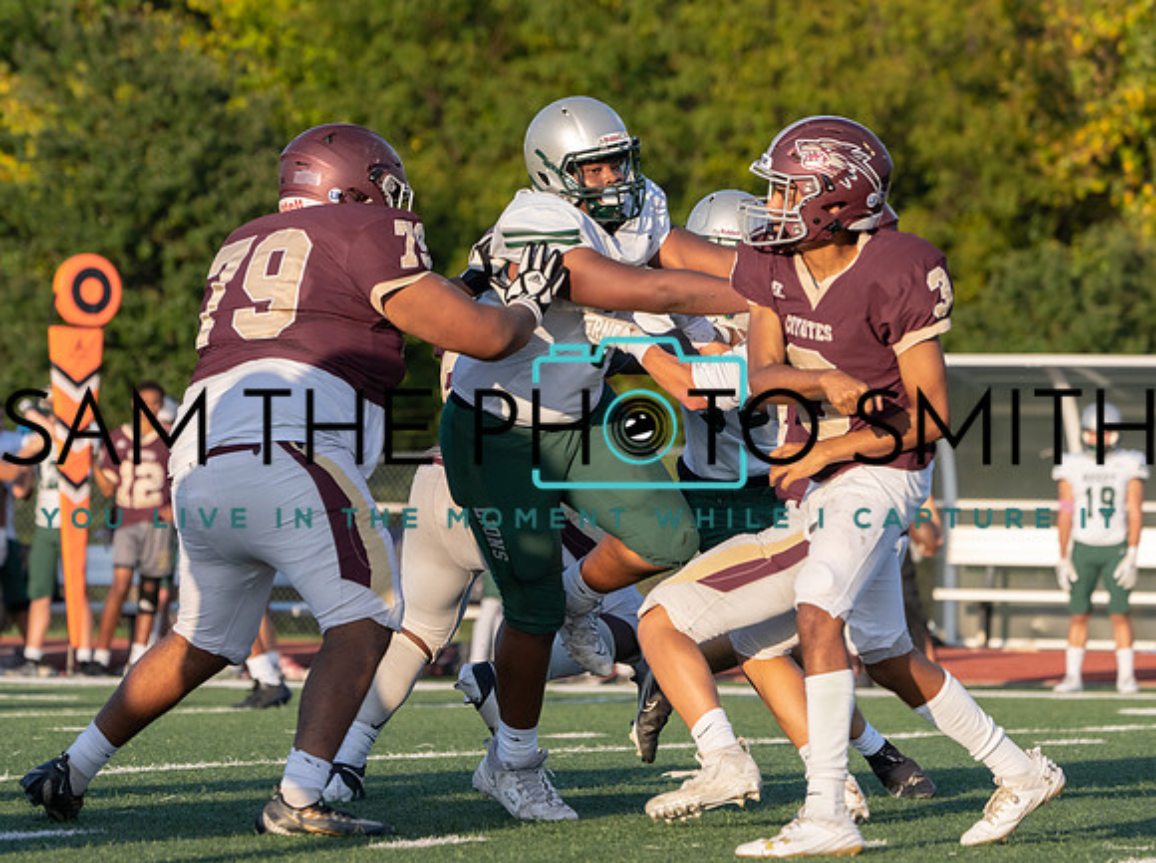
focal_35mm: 300
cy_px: 395
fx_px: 10005
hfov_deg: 6.6
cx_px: 529
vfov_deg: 4.9
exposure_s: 1/1250
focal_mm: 235
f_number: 7.1
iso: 800
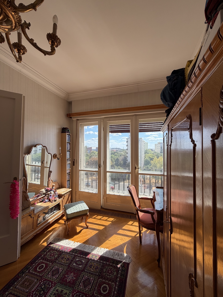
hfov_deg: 85.7
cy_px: 148
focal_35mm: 14
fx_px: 120
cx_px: 112
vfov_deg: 102.1
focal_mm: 2.22
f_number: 2.2
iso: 50
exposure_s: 1/388
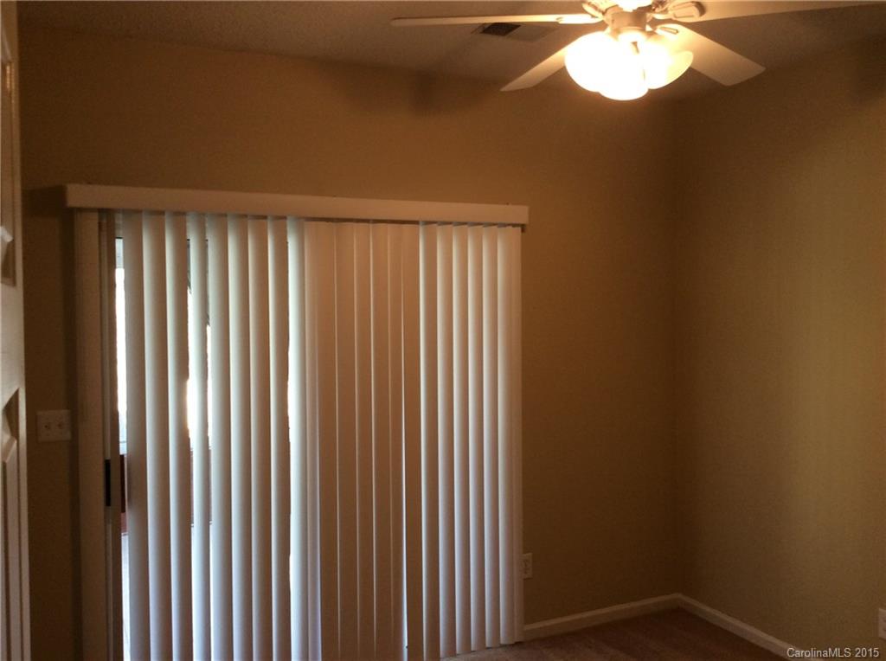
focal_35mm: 32
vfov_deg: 44.0
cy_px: 330
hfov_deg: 56.9
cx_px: 443
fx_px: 818
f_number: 2.4
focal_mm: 3.3
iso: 80
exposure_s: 1/24
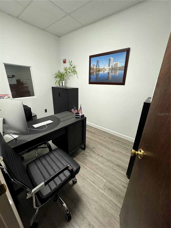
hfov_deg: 85.7
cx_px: 86
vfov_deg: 102.1
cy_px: 114
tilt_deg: -19.8
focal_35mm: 14
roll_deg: -2.8
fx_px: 92
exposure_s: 1/60
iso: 200
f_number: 2.2
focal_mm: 2.22
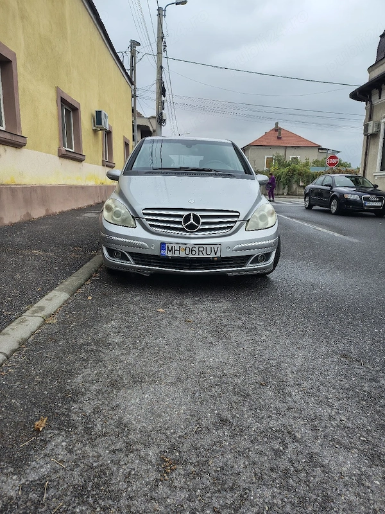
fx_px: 356
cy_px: 257
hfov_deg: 56.8
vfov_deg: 71.6
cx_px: 192
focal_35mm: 24
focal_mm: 5.56
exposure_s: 1/526
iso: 100
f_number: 1.8
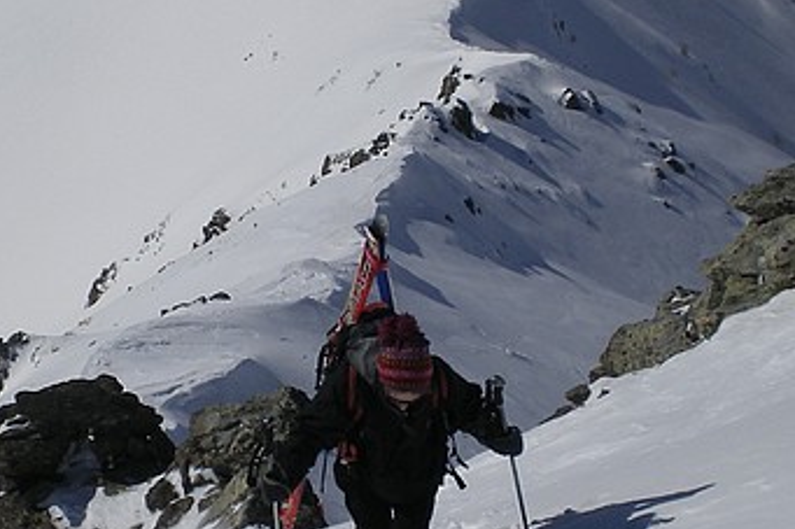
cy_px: 158
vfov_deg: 11.2
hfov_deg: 16.8
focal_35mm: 122
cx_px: 277
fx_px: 2693
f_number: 5.2
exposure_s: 1/1250
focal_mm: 8.4
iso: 64
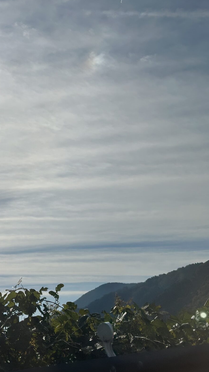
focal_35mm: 46
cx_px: 39
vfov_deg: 44.6
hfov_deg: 25.5
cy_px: 197
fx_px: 453
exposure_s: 1/16393
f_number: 1.5
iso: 50
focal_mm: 5.7
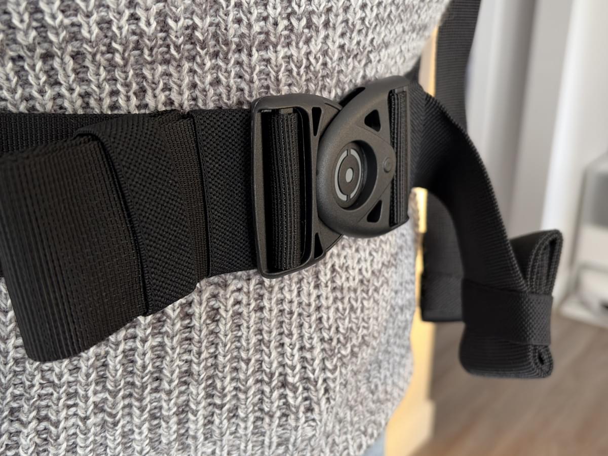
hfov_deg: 52.6
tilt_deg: -19.6
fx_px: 615
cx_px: 304
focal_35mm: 35
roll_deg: -0.9
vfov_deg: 40.7
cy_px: 228
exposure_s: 1/43
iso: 160
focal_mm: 5.96
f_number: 1.6
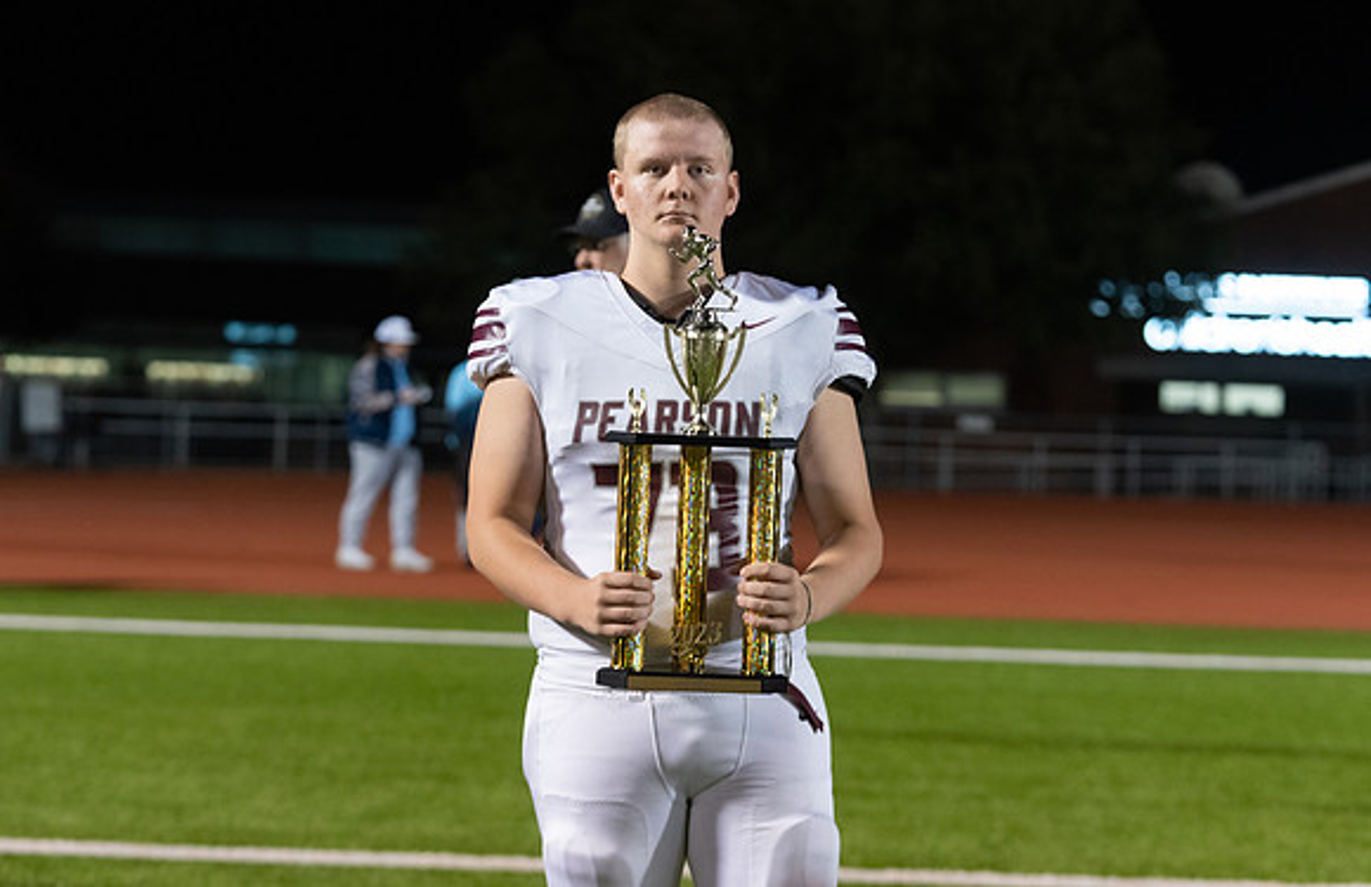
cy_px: 395
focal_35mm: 92
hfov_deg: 22.3
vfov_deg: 14.6
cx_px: 688
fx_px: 3471
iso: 4000
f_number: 3.5
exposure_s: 1/320
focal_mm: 83
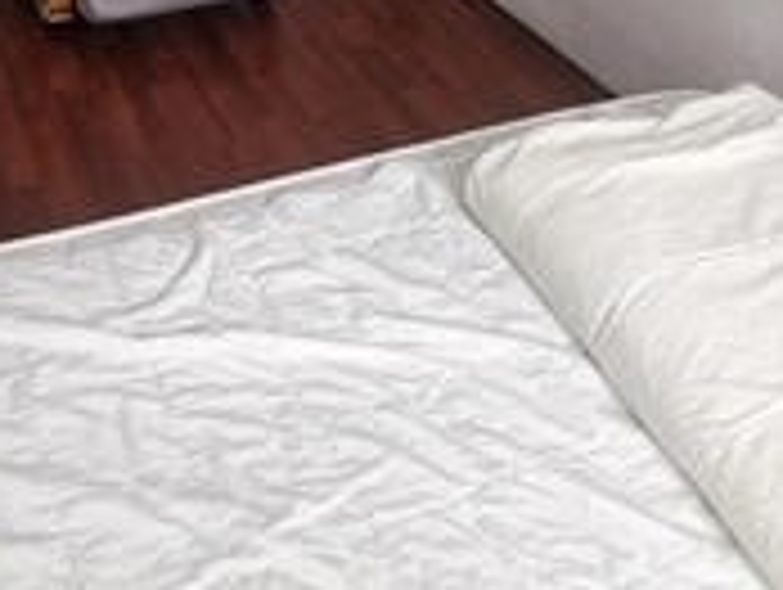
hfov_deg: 36.5
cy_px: -306
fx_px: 1178
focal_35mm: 52
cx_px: 277
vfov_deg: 22.7
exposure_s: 1/100
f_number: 2.2
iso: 100
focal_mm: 2.26
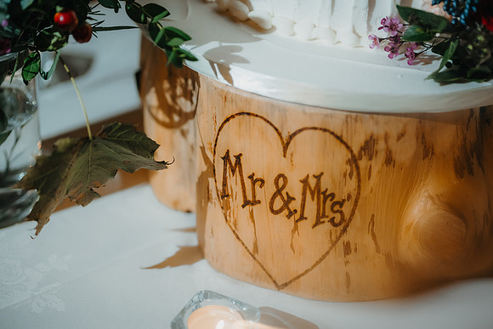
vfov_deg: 15.4
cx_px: 257
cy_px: 157
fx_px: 1215
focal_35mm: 89
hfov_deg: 22.9
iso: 800
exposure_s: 1/200
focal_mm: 85
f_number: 2
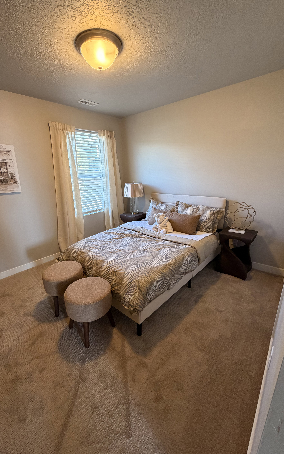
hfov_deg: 74.6
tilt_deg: -16.0
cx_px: 129
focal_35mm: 15
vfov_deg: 101.5
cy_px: 227
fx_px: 186
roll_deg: +2.2
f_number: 2.2
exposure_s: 1/60
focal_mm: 2.22
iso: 200
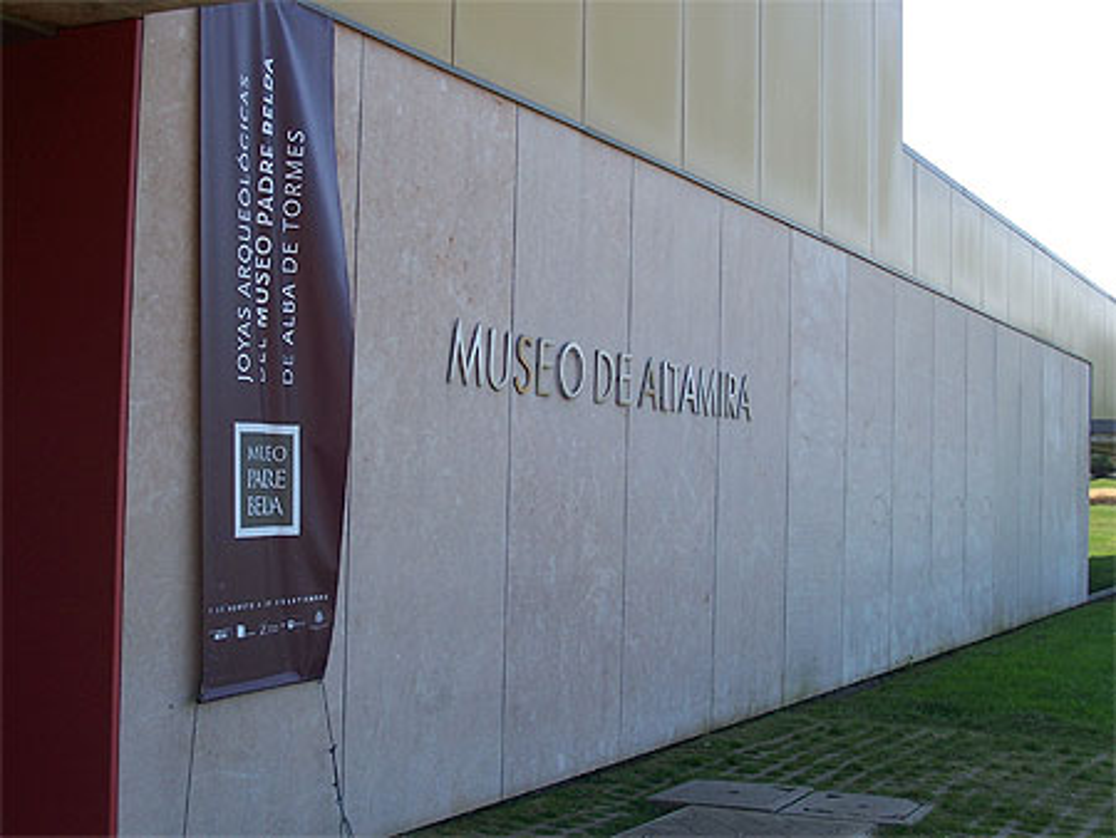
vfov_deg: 27.5
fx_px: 1710
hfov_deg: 36.2
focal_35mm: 53
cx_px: 558
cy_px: 419
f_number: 3.4
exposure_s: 1/350
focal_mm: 8.6
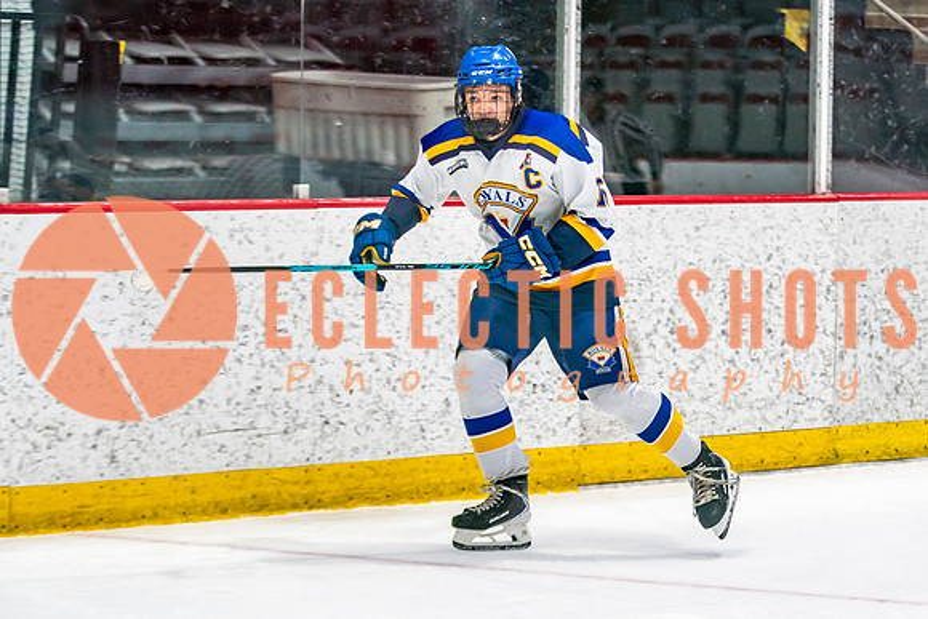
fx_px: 4766
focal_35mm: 185
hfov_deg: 11.1
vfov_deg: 7.4
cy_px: 384
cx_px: 581
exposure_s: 1/640
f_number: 2.8
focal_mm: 105
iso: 500
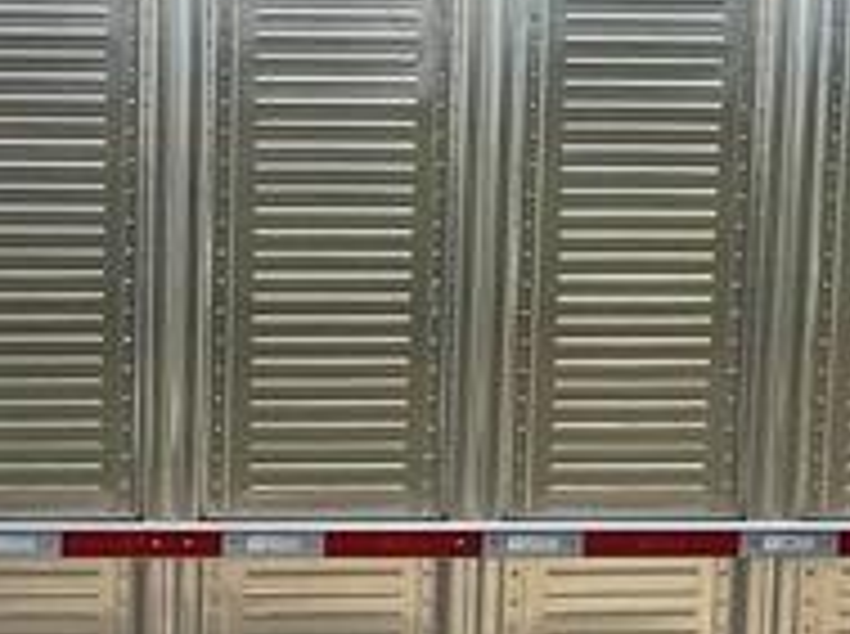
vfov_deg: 15.5
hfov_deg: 20.1
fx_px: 2328
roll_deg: -0.4
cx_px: 27
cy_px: 432
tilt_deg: -7.2
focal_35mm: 95
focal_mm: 2.22
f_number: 2.2
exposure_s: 1/988
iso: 40
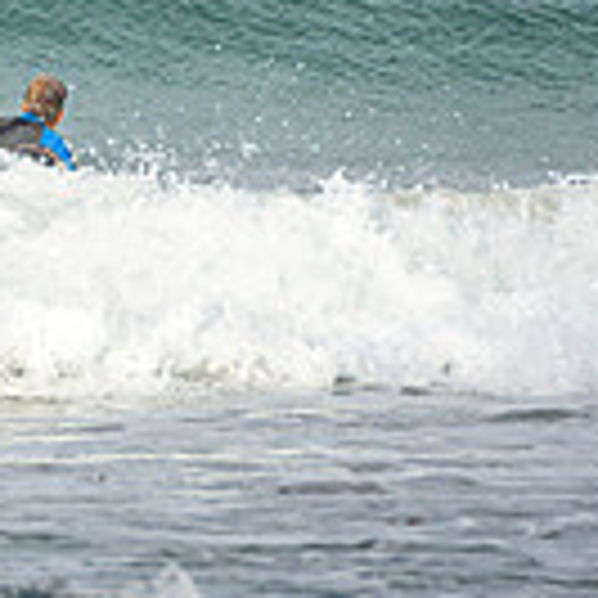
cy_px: -115
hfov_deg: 1.6
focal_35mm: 1111
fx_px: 21714
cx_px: -553
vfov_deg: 1.6
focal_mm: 200
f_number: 5.6
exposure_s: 1/1250
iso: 200
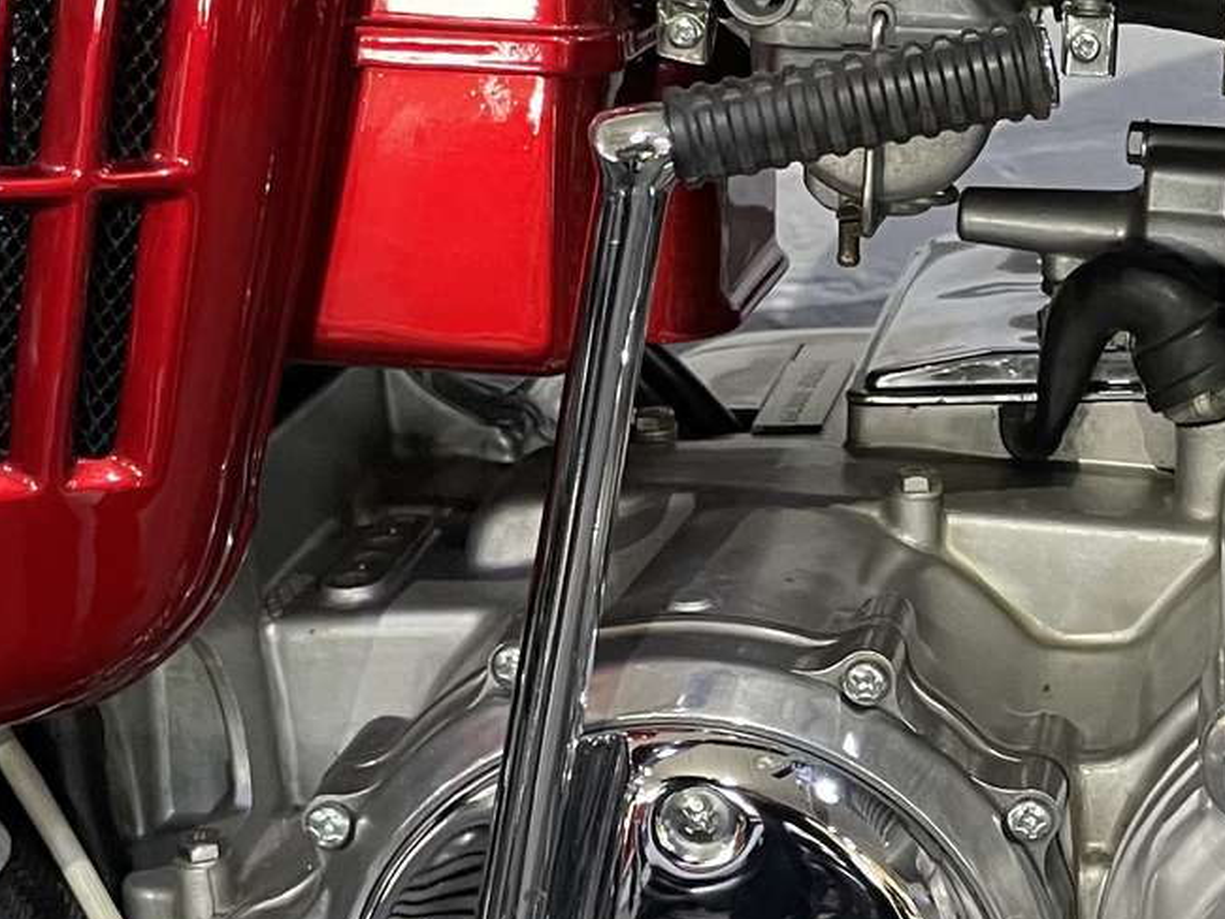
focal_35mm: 80
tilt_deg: -28.4
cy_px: 399
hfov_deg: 23.4
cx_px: 1233
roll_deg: +1.8
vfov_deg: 18.4
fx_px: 2832
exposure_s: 1/50
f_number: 1.6
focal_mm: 4.2
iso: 400
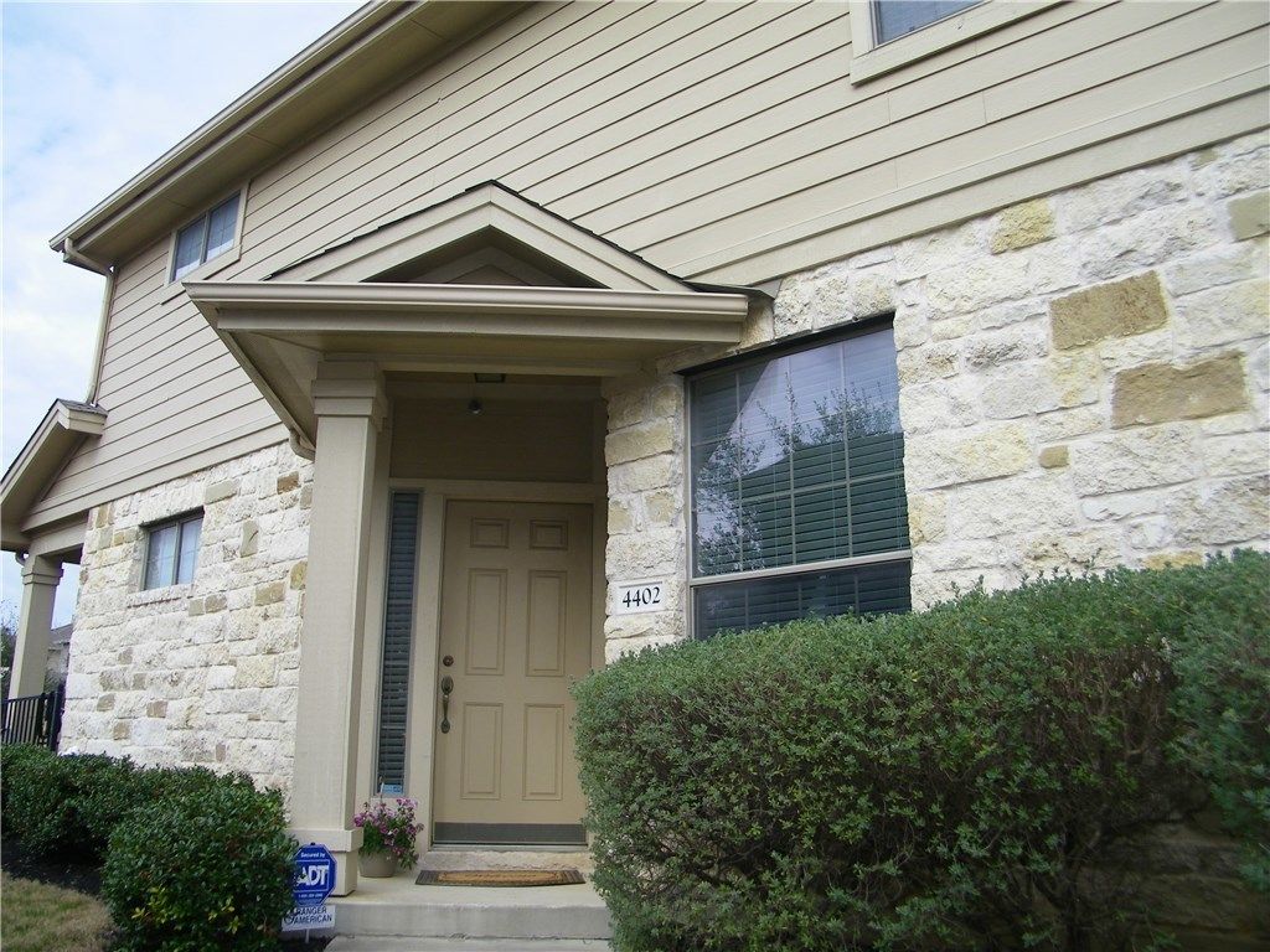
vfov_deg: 49.7
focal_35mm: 28
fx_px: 1027
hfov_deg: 63.4
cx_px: 635
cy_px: 476
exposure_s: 1/160
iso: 80
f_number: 7
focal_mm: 5
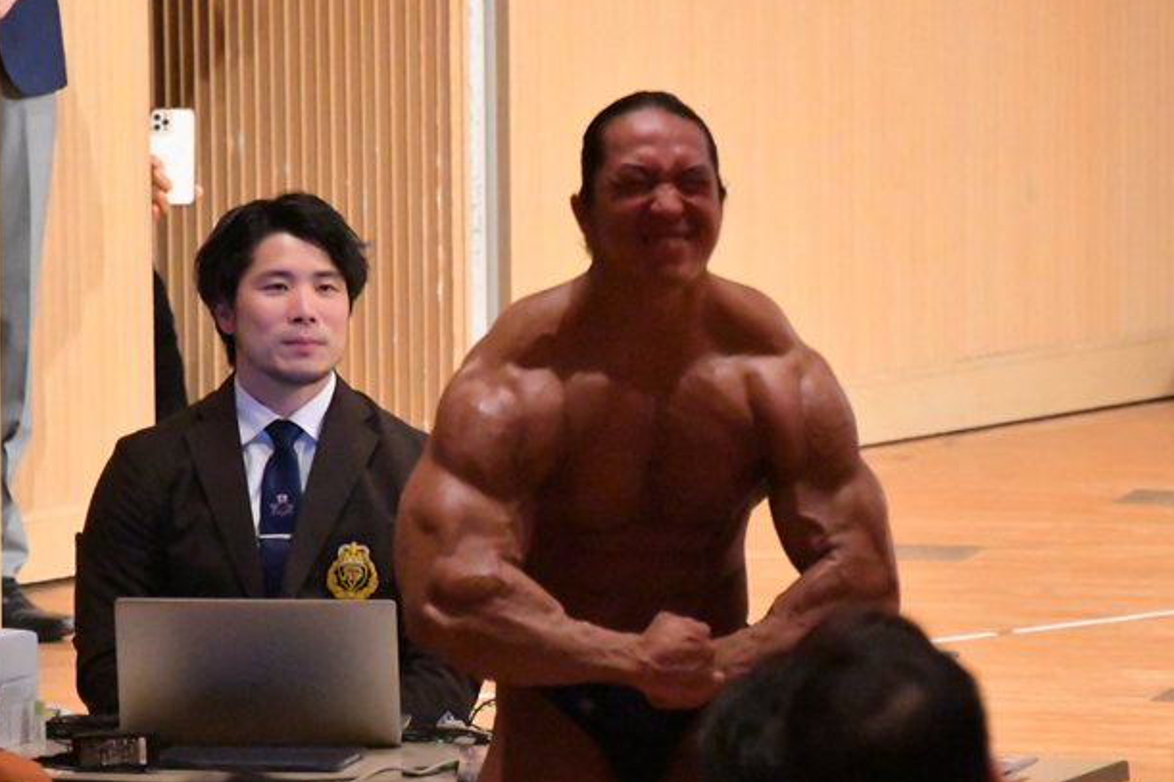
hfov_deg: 3.6
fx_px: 18615
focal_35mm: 571
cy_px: 444
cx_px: 627
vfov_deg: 2.4
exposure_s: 1/400
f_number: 5.6
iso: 22800
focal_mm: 300
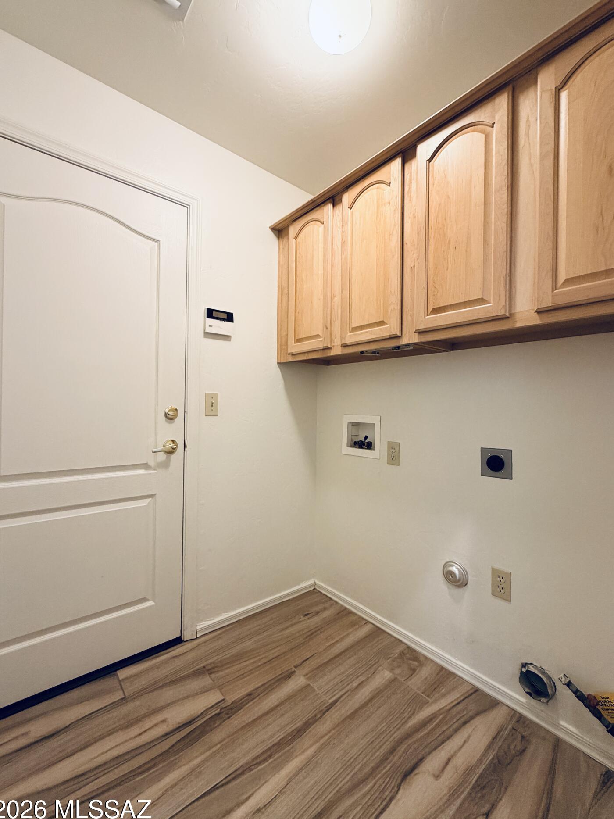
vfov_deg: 98.2
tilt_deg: -0.9
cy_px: 411
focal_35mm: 15
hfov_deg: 81.7
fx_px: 355
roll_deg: -1.6
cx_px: 301
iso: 250
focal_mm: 2.22
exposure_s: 1/60
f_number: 2.2
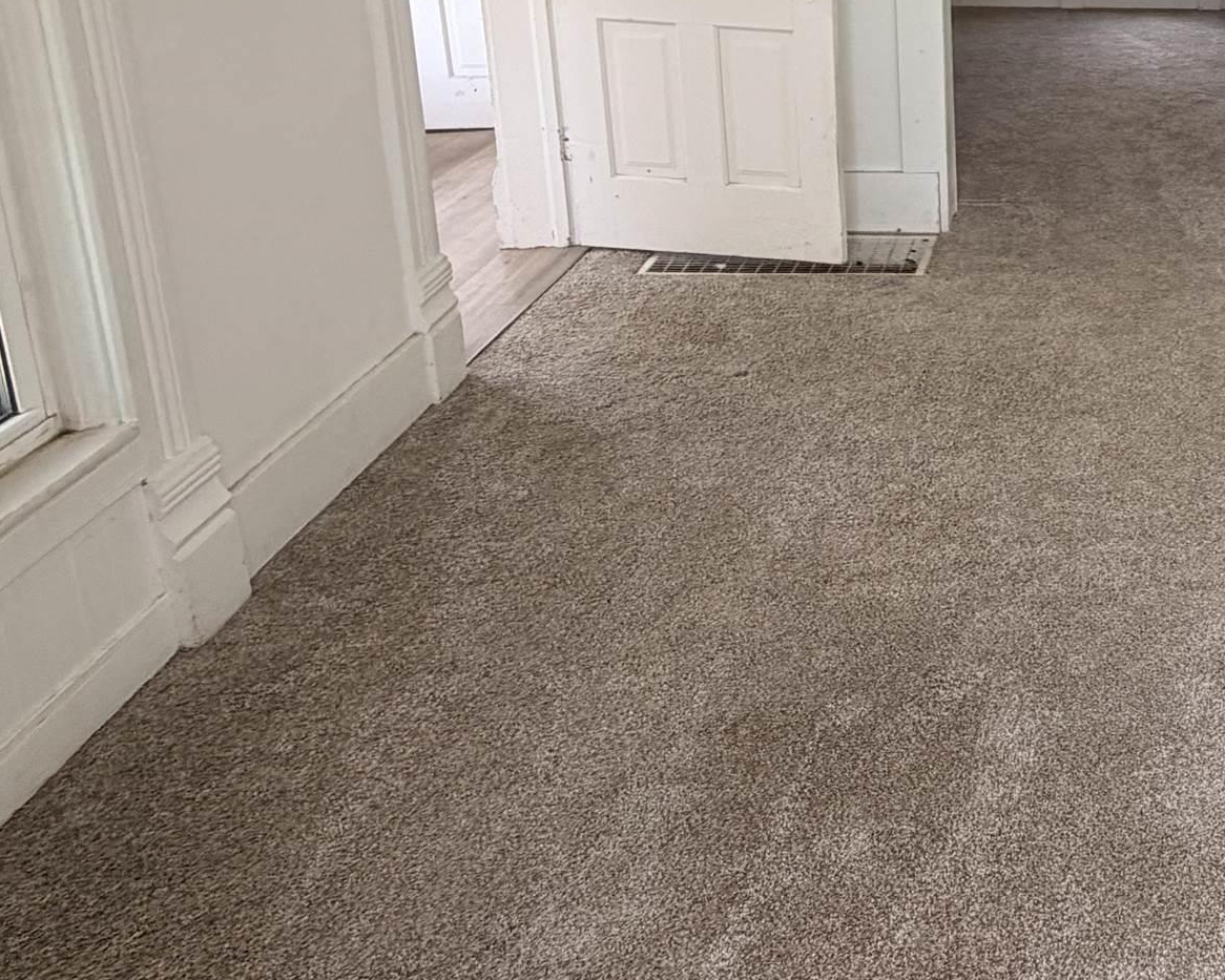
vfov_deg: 37.8
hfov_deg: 41.4
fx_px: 1305
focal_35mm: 36
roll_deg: -2.4
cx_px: 1309
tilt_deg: -14.0
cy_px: 56
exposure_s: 1/121
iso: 80
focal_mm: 2.22
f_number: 2.2
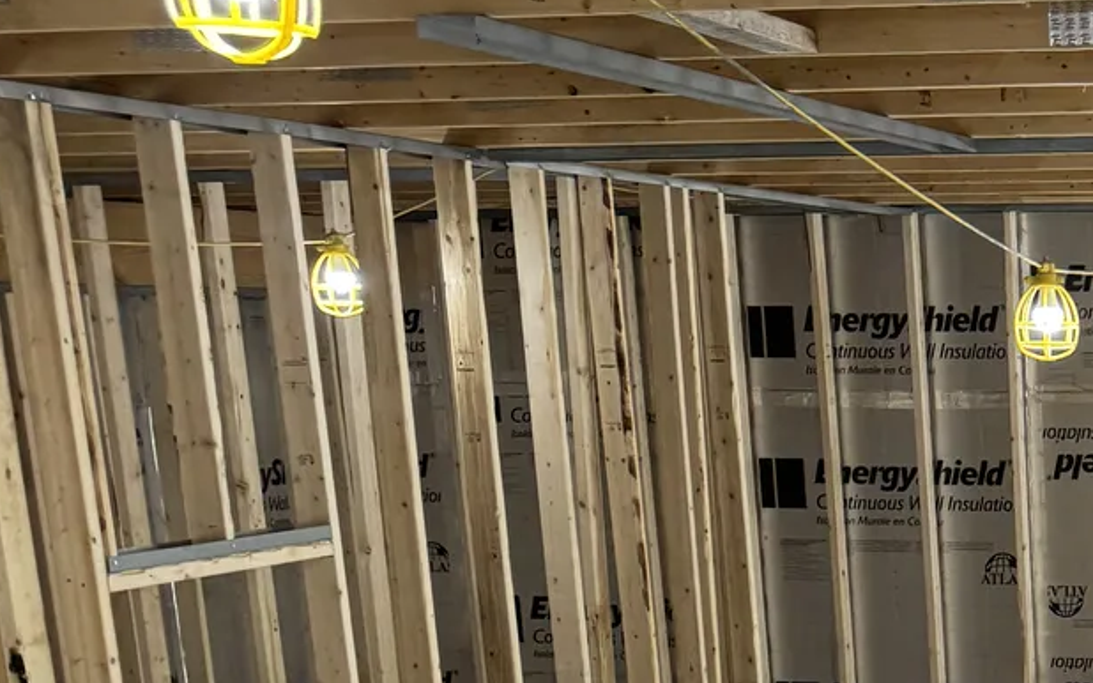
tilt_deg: -17.0
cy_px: 1079
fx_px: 2353
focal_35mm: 79
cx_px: 1247
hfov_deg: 24.2
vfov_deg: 15.1
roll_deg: +0.6
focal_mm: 6.76
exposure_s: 1/120
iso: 200
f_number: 1.78
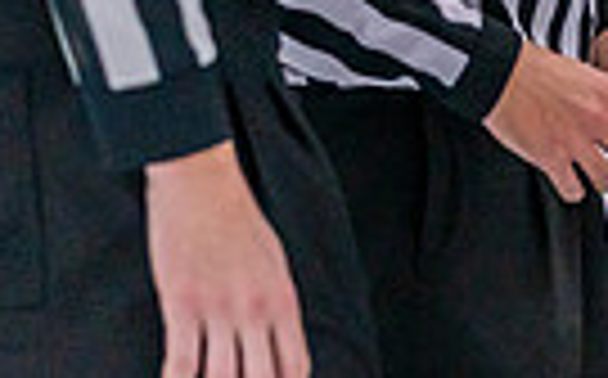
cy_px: -430
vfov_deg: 3.1
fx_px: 6835
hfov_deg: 5.0
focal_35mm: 413
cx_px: 941
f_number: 2.8
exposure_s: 1/1250
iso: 3200
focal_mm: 94
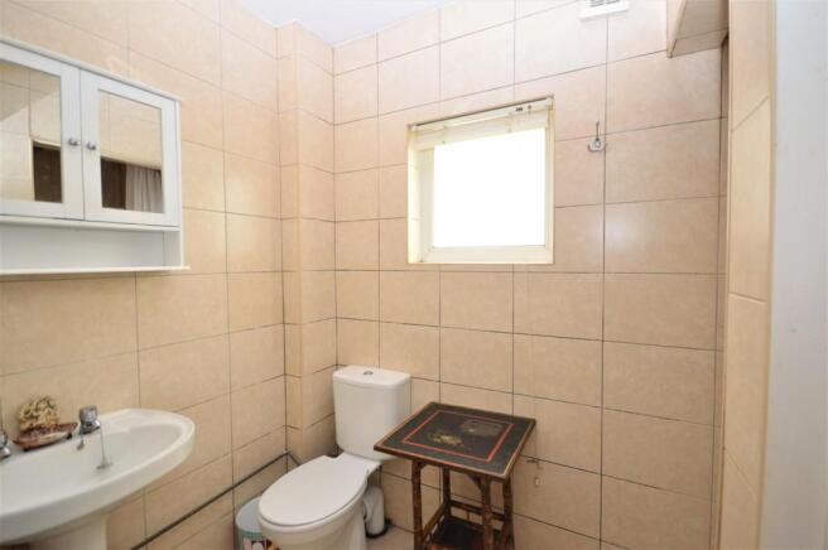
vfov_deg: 77.2
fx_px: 345
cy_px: 275
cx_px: 414
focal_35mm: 15
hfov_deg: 100.4
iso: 1000
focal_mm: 10
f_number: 4
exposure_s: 1/60
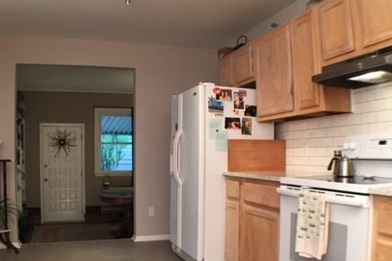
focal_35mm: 44
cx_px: 172
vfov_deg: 30.4
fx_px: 479
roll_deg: -0.7
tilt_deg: +0.6
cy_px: 155
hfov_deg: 44.4
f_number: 2.2
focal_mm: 4.15
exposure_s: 1/30
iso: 64
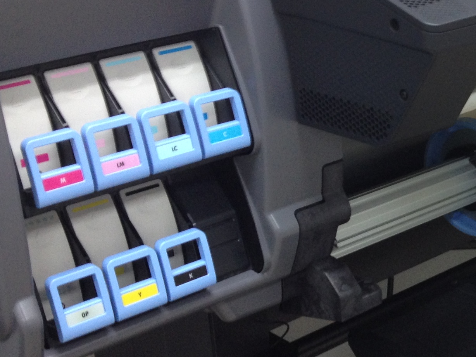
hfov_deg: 19.6
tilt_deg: -22.7
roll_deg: -0.8
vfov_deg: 15.9
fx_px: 1279
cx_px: 602
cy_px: 176
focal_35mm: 93
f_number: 2.4
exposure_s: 1/20
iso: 80
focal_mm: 4.28
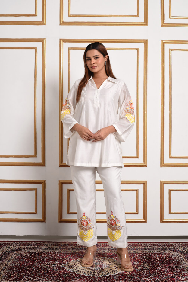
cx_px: 94
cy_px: 141
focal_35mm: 50
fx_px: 391
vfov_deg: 39.6
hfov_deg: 27.0
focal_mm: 50
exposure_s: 1/125
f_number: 10
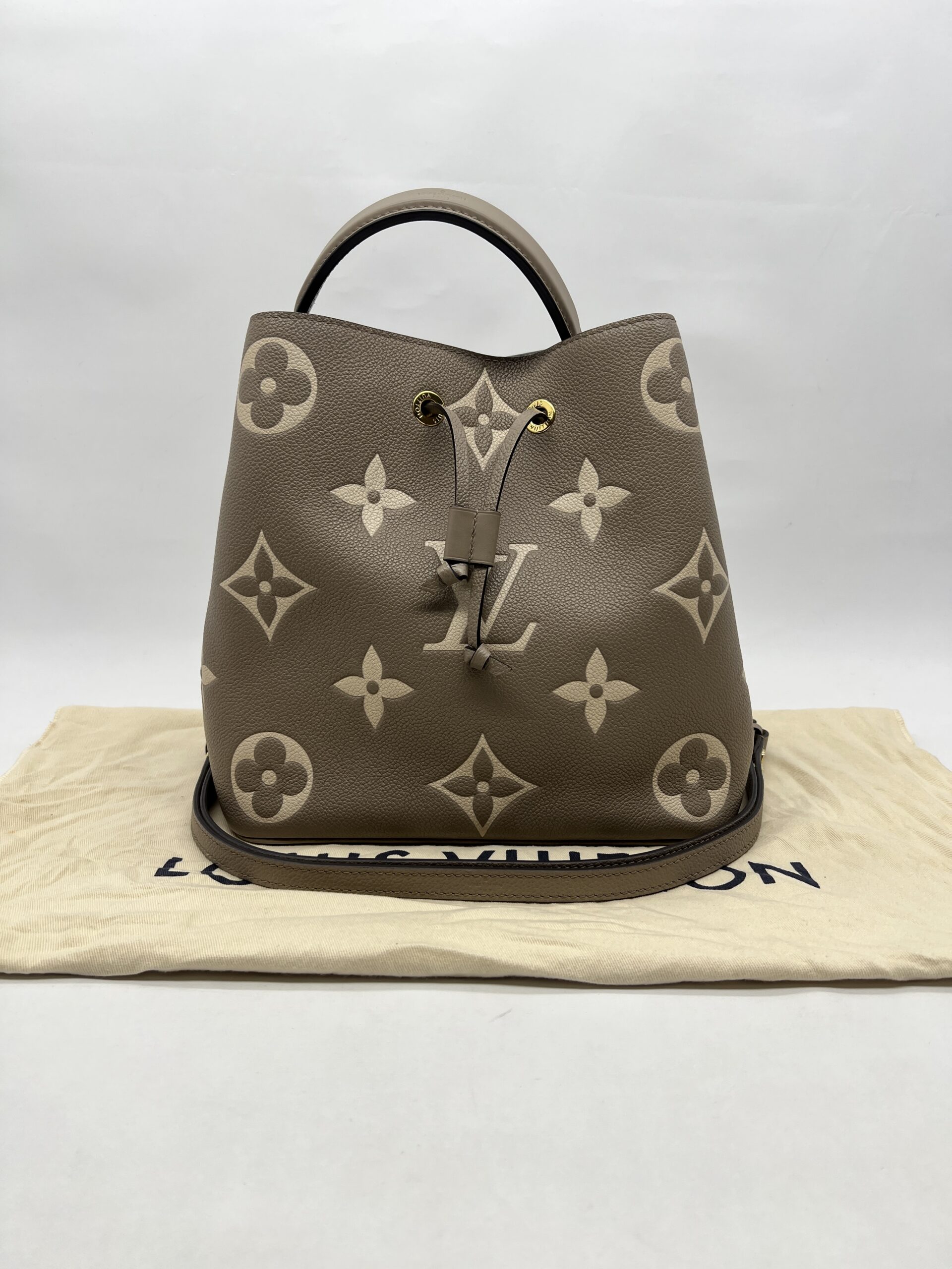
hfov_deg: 53.1
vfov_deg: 67.3
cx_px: 476
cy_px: 634
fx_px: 953
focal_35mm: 26
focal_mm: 5.7
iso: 40
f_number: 1.5
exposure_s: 1/198
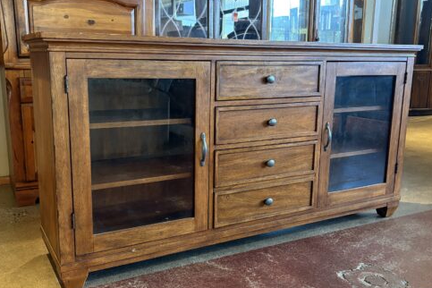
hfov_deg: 65.5
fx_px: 336
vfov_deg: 46.3
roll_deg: -0.1
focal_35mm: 28
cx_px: 215
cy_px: 162
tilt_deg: -11.4
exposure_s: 1/60
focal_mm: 5.96
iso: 320
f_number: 1.6
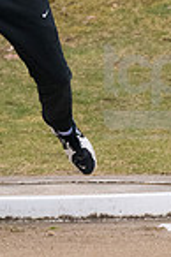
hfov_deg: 1.9
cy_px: -99
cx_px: -48
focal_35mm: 738
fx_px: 5270
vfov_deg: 2.8
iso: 2000
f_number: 5
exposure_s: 1/2000
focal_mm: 160
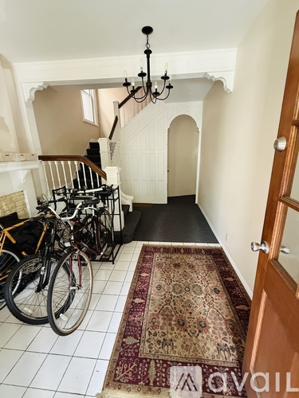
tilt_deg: -14.4
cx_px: 150
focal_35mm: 14
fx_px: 161
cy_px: 199
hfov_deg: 85.7
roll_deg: +0.7
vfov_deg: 102.1
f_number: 2.2
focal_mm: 2.22
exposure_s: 1/60
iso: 640
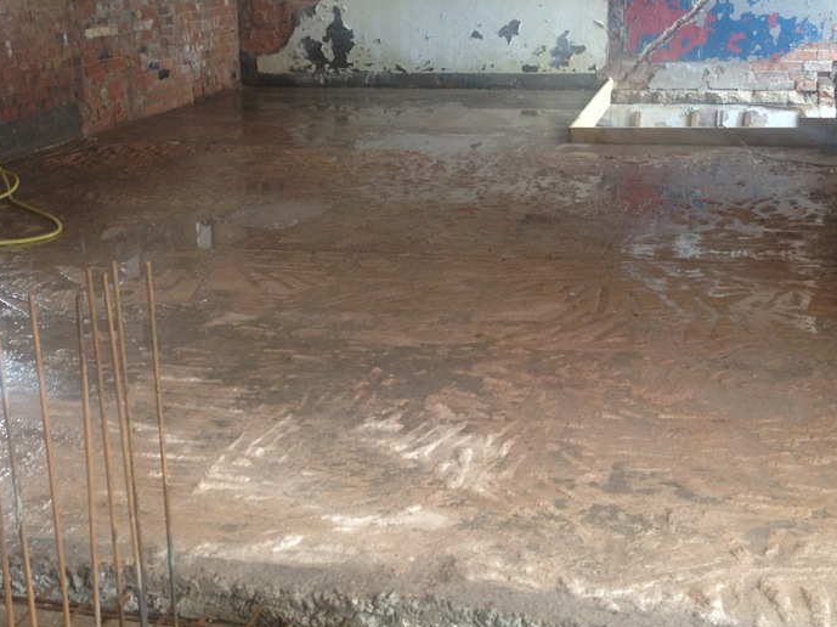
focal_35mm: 61
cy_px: 343
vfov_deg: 24.0
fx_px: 1474
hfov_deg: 31.6
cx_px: 351
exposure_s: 1/60
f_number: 2.4
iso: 80
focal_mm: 4.28
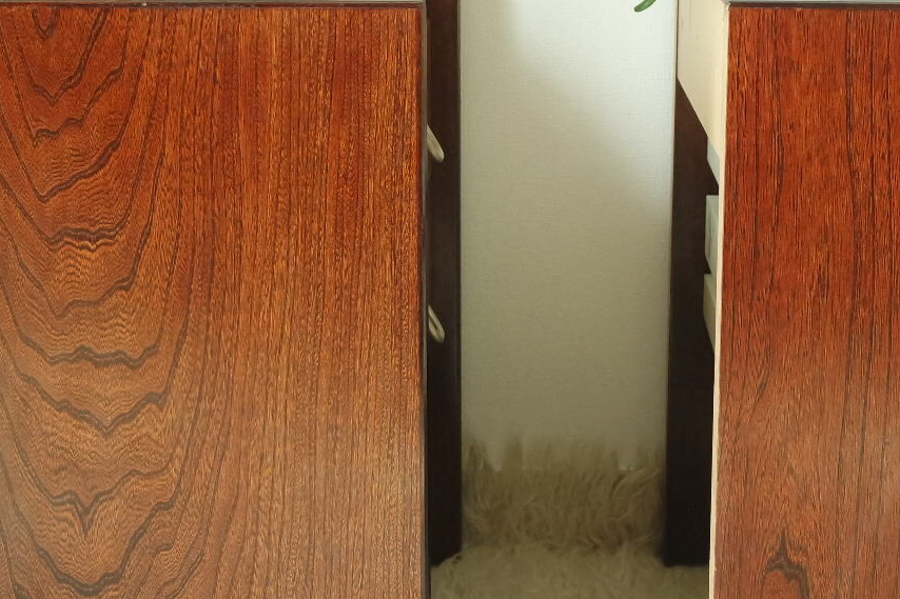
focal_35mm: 87
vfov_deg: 15.7
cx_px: 569
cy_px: 292
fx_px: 2174
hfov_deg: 23.3
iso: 1600
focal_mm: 28
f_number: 6.3
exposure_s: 1/60
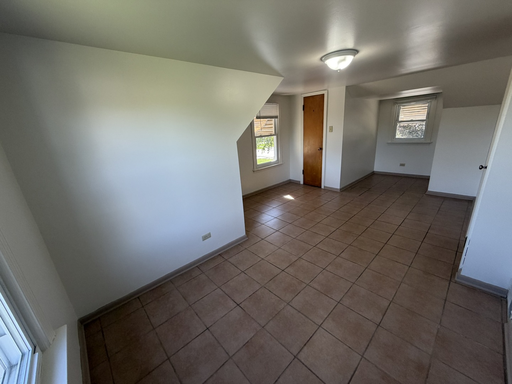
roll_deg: +4.2
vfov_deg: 85.7
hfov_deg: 102.1
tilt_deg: -17.6
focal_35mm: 14
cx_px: 256
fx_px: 207
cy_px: 192
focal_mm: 2.22
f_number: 2.2
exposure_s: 1/120
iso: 200
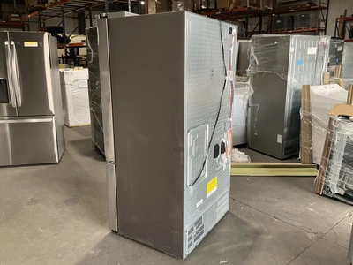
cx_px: 176
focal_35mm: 29
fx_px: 296
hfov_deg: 61.7
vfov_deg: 48.2
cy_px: 132
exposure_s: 1/70
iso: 64
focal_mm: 3
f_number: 1.8
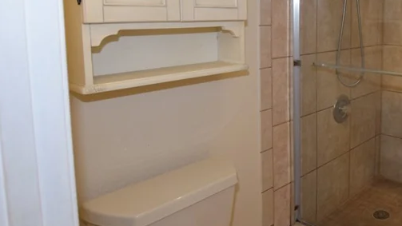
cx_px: 370
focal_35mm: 32
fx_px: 341
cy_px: 49
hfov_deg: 52.7
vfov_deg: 35.6
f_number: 5
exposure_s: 1/100
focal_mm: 10
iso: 800
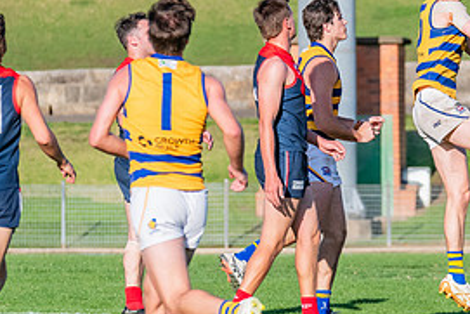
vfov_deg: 1.8
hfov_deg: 2.7
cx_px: 392
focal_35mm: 751
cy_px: 64
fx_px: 9810
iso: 800
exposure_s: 1/1600
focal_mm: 270
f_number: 9
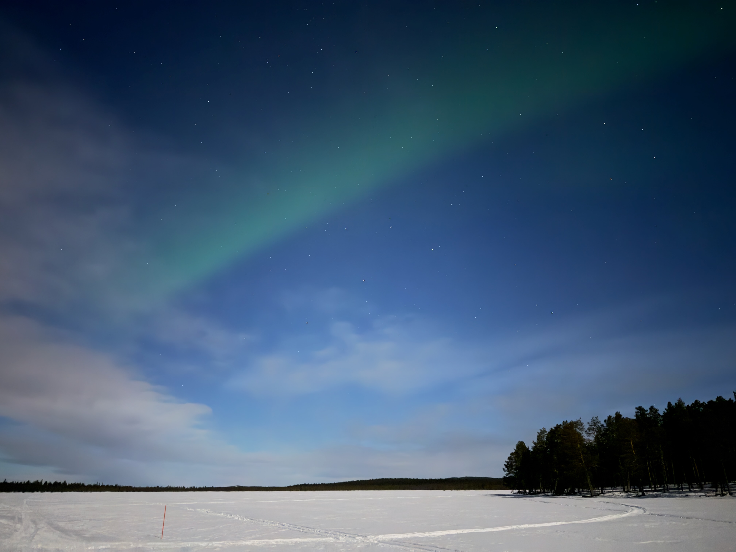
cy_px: 276
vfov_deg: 56.8
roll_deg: +0.5
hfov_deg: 71.6
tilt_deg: +23.1
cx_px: 368
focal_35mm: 24
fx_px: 510
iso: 4000
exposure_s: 1/2
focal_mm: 6.76
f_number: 1.78
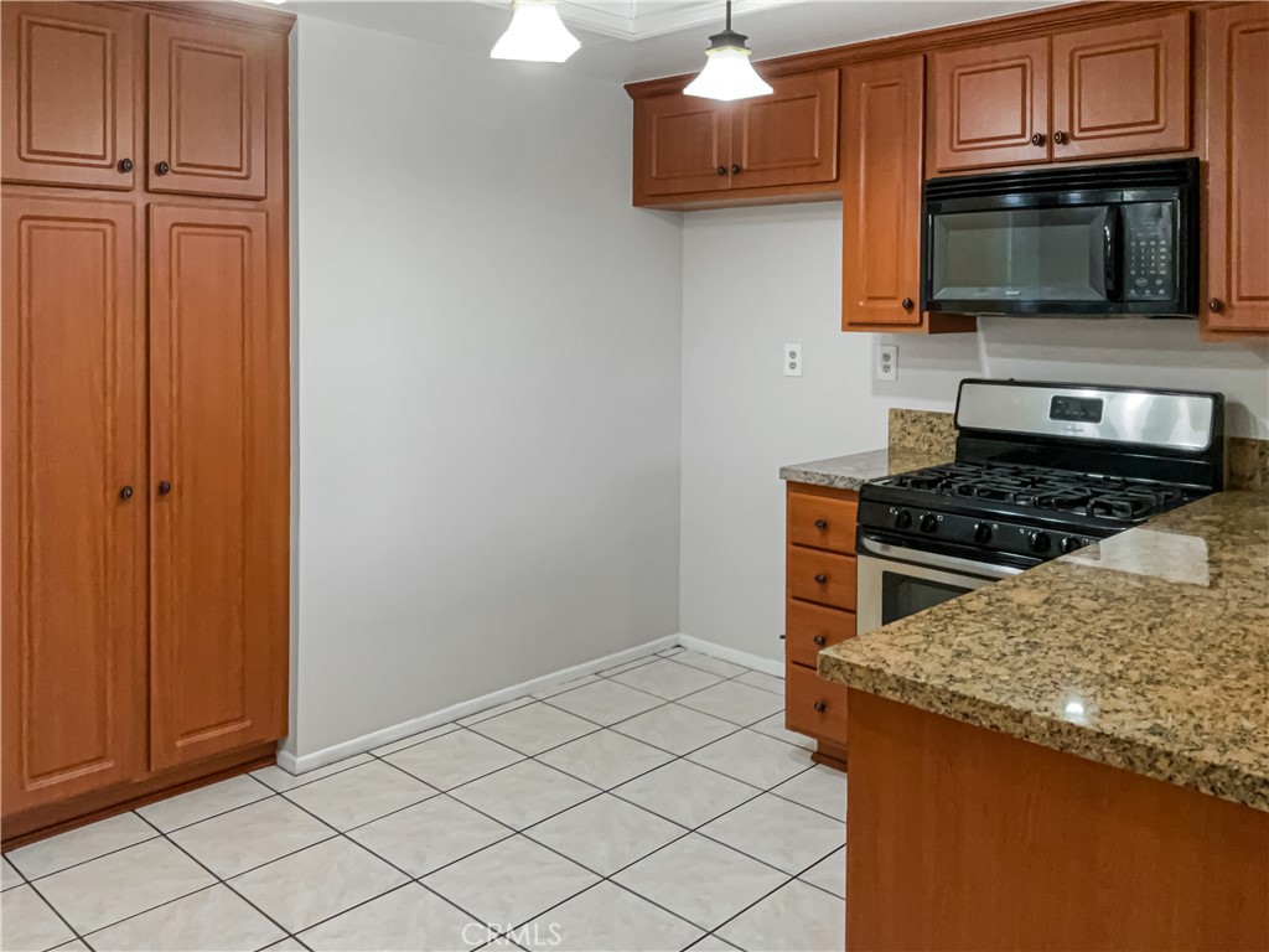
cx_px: 634
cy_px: 476
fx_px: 1063
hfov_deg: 61.7
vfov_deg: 48.2
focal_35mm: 29
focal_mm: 3
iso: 100
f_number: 1.8
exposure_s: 1/45
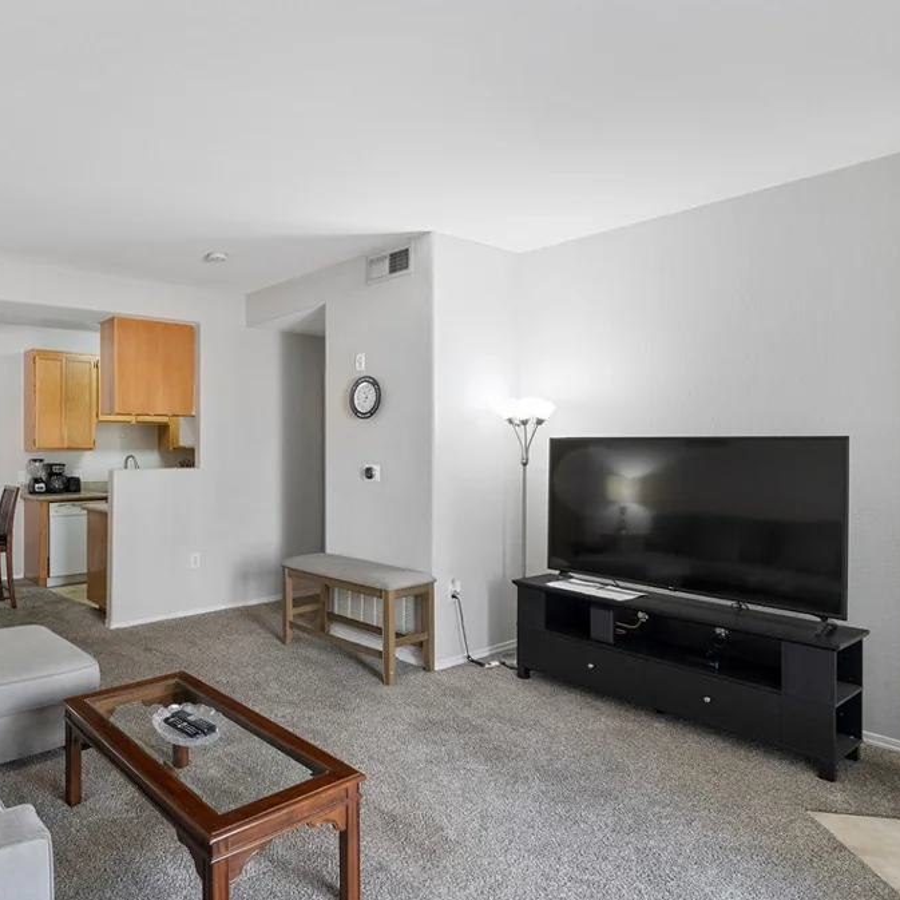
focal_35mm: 22
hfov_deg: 66.3
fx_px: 647
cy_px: 446
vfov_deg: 69.6
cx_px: 250
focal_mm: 17
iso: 500
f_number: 8
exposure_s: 1/6
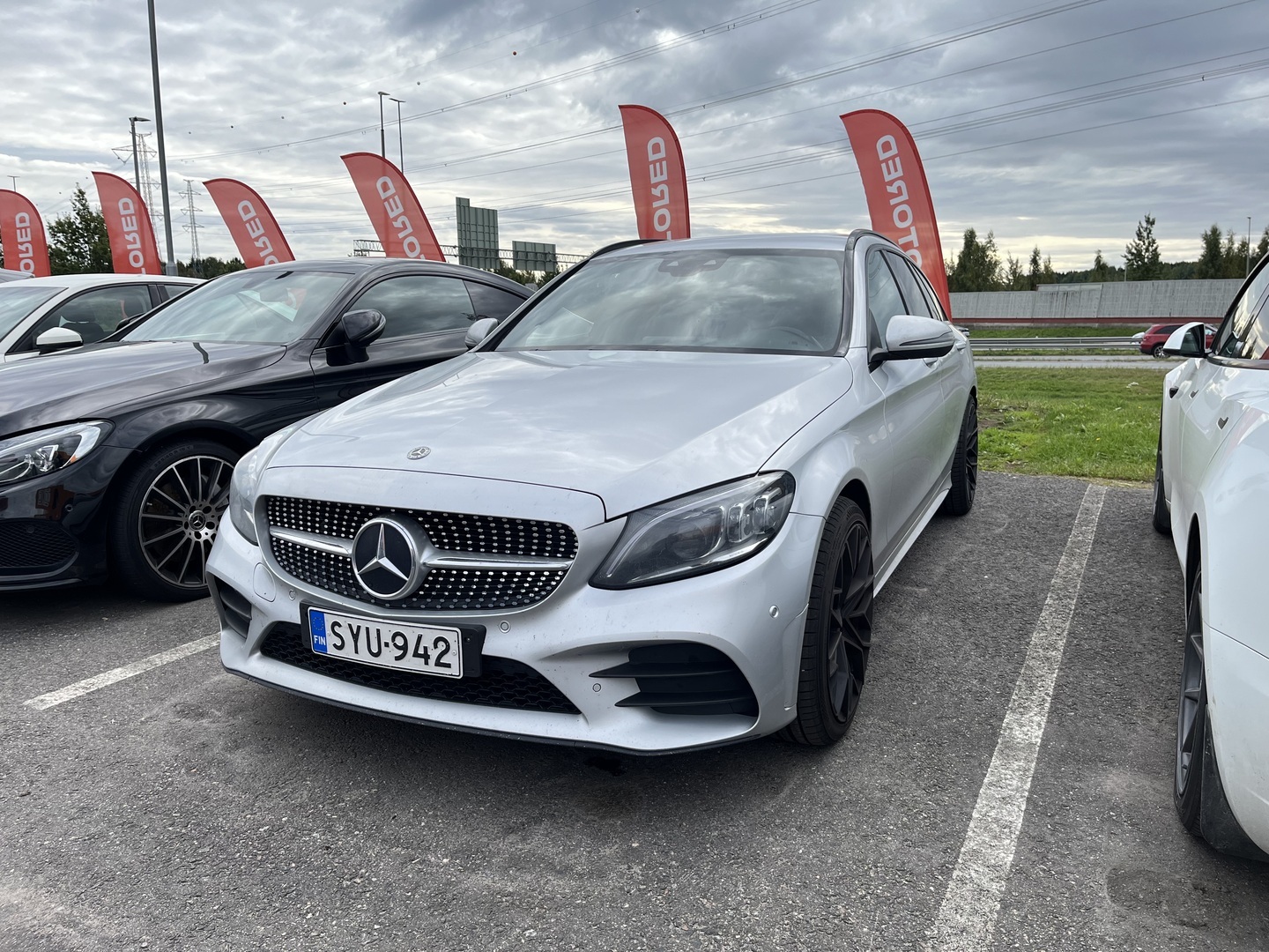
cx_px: 634
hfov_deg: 67.3
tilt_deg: -11.1
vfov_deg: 53.1
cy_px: 476
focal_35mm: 26
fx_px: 953
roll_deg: +1.1
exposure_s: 1/1957
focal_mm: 5.1
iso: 50
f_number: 1.6
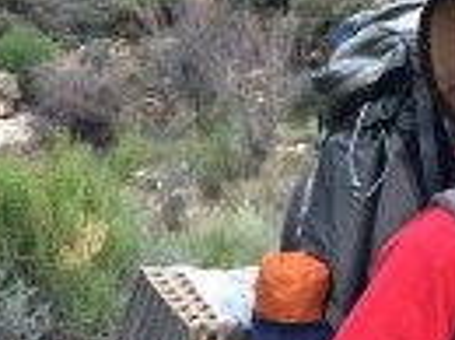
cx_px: 430
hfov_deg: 13.7
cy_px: 585
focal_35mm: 143
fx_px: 1876
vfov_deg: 9.9
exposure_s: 1/30
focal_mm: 4.15
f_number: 2.2
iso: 32
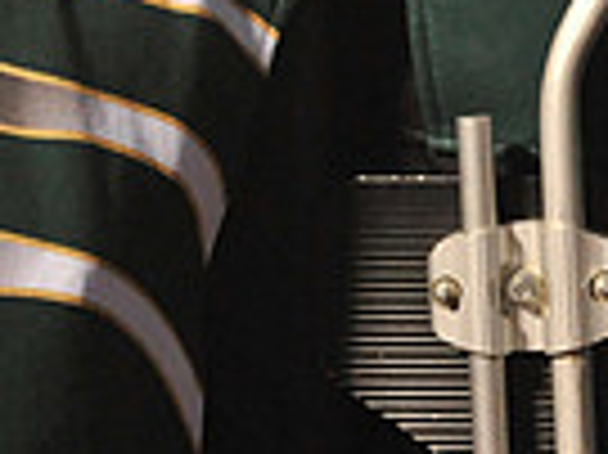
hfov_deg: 6.0
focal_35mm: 331
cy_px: -809
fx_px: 5809
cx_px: 329
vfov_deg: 4.3
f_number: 5.6
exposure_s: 1/125
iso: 5000
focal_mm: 80
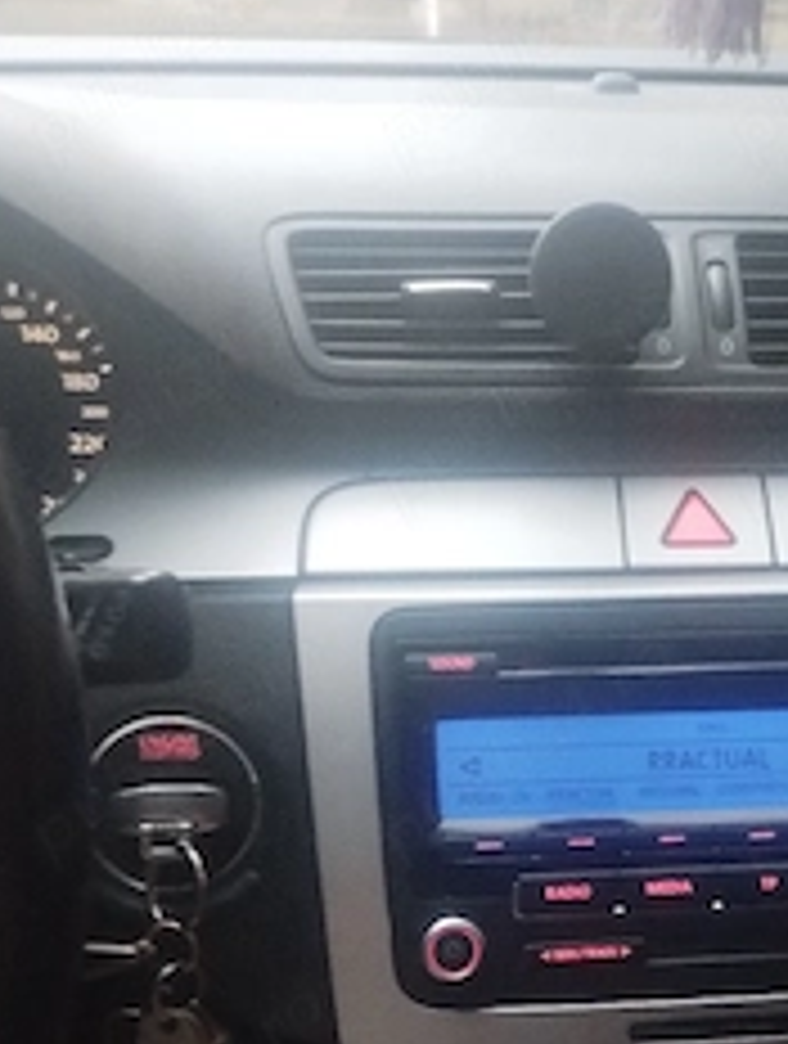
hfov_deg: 29.7
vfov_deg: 38.5
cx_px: 617
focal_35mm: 48
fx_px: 1452
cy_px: 796
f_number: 1.8
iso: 2528
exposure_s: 1/14
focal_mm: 4.27
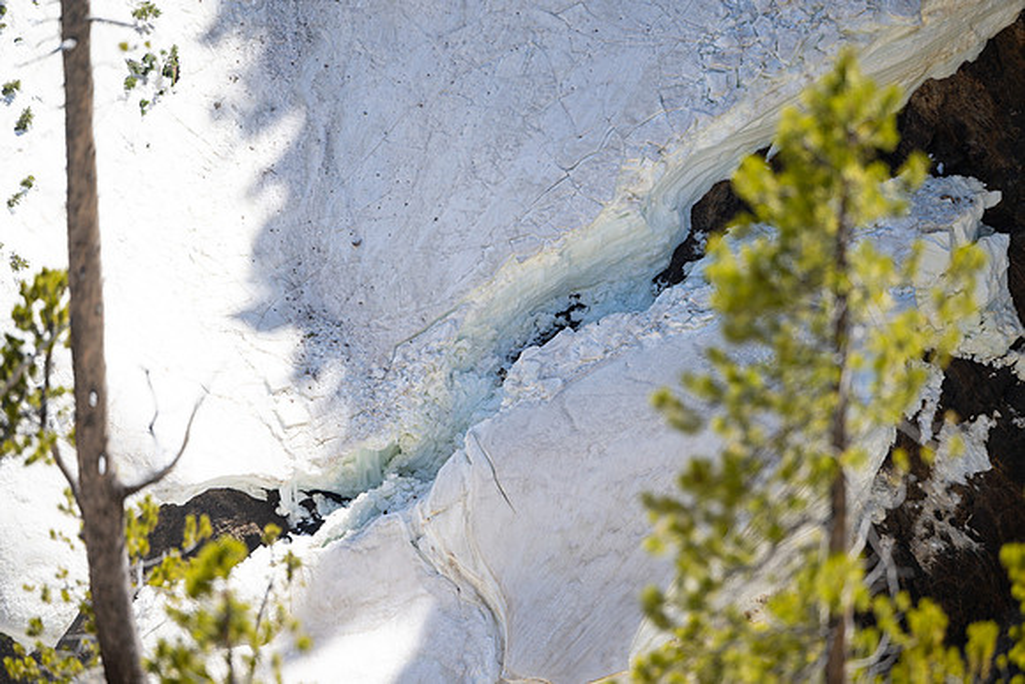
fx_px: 5126
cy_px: 342
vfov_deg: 7.6
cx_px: 512
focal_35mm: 180
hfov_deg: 11.4
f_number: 3.5
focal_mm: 180
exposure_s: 1/800
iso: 100
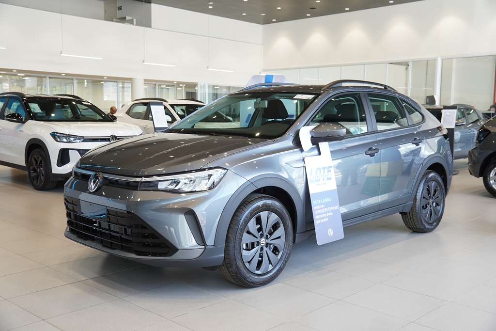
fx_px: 537
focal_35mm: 39
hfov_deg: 49.5
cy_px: 166
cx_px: 248
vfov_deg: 34.2
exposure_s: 1/60
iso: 160
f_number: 3.5
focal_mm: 26
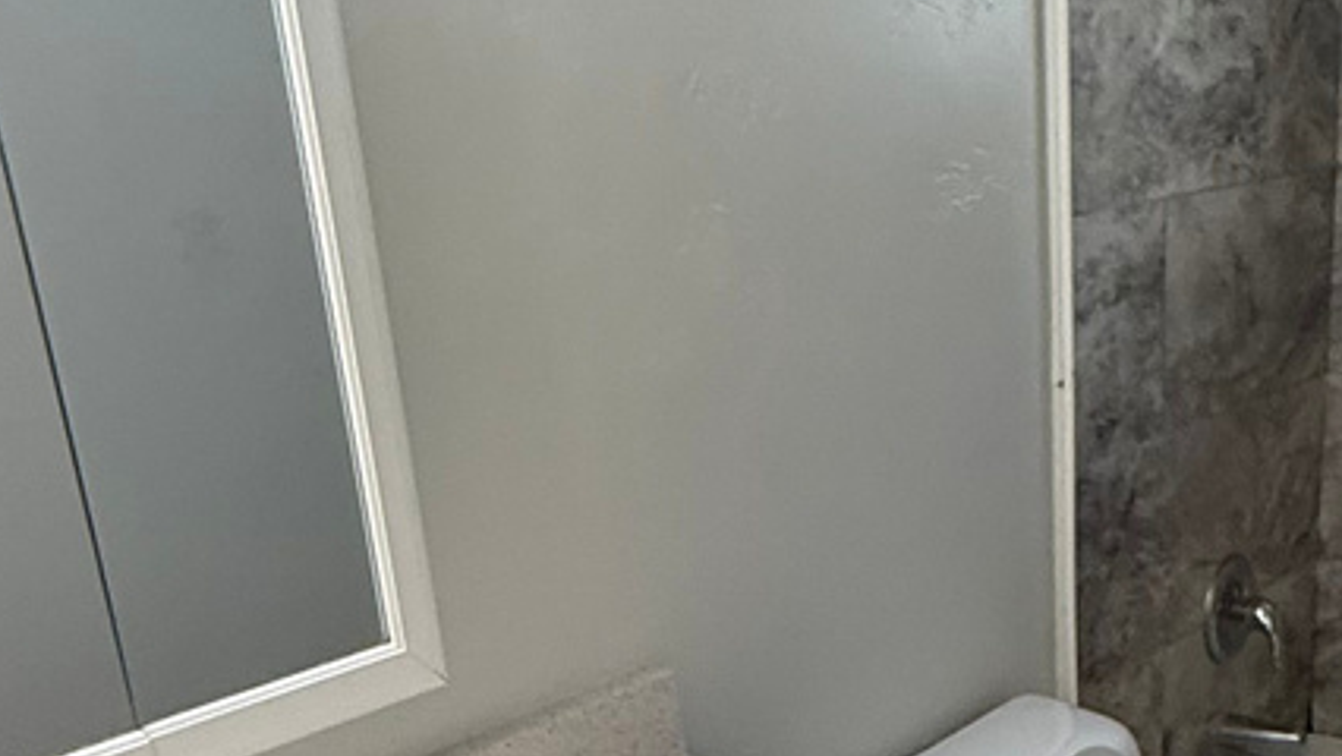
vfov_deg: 20.4
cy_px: 920
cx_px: 1087
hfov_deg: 36.5
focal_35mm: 55
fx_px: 1958
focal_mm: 2.22
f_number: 2.2
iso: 320
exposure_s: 1/120
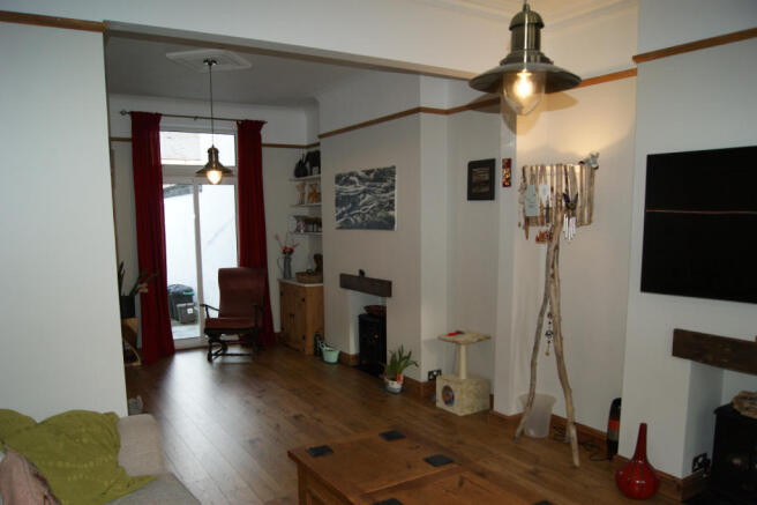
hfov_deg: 67.4
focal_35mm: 27
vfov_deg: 47.9
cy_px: 252
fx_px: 568
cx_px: 378
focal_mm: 18
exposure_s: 1/80
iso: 400
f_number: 5.6
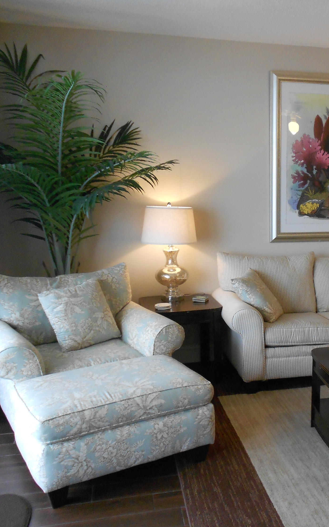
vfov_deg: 52.7
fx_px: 531
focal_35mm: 37
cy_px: 265
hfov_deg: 33.2
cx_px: 276
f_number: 3.2
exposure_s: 1/30
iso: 250
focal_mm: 4.6
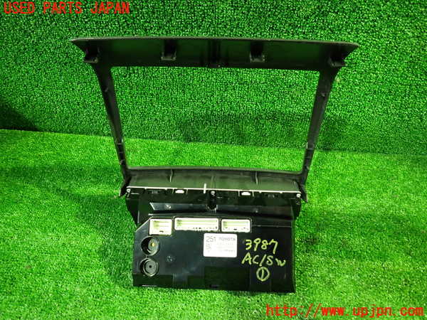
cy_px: 160
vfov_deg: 54.9
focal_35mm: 25
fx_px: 308
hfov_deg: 69.4
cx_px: 214
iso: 800
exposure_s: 1/30
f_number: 2
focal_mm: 4.5
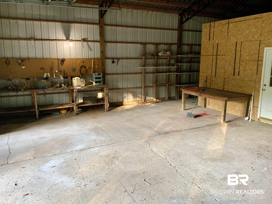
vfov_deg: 48.2
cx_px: 136
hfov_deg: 61.7
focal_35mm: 29
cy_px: 102
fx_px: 228
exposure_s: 1/60
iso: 160
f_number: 1.8
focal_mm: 3
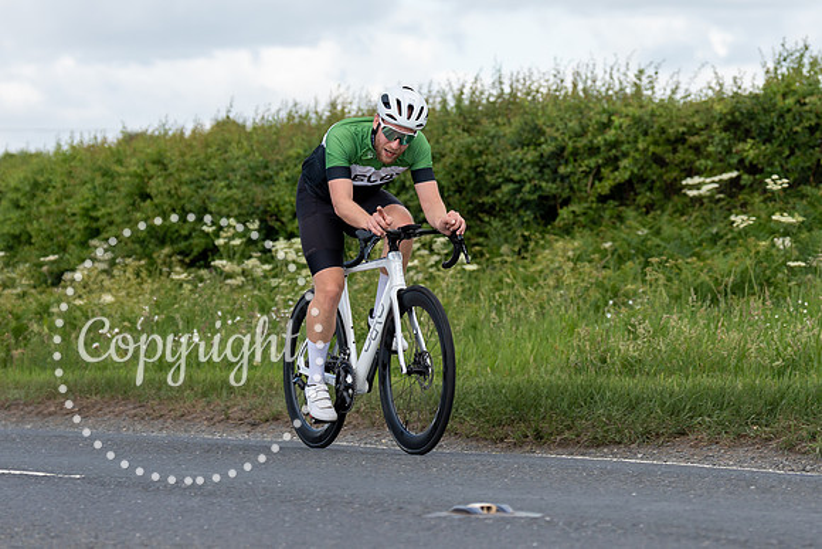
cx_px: 452
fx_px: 3800
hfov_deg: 12.3
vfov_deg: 8.3
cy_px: 230
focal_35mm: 166
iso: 125
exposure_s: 1/1000
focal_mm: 88
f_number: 3.5
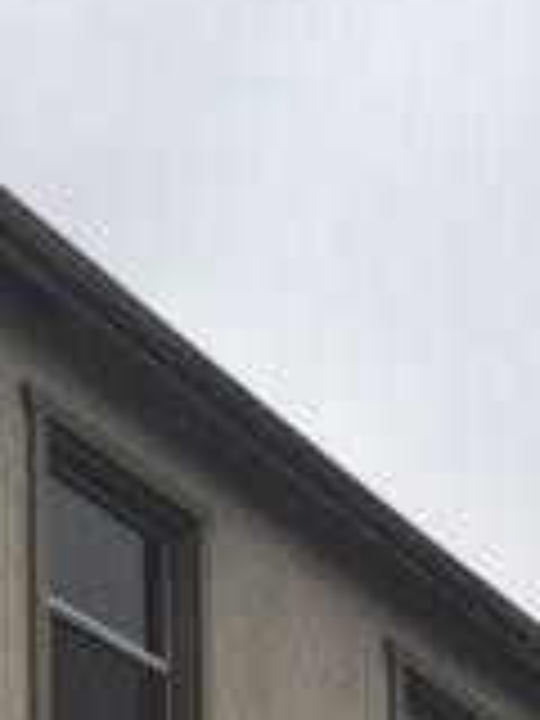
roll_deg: -0.4
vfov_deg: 15.5
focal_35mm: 116
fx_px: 2413
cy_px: 1120
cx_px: -72
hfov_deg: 12.5
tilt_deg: +12.2
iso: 25
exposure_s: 1/1637
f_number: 2.2
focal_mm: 4.15
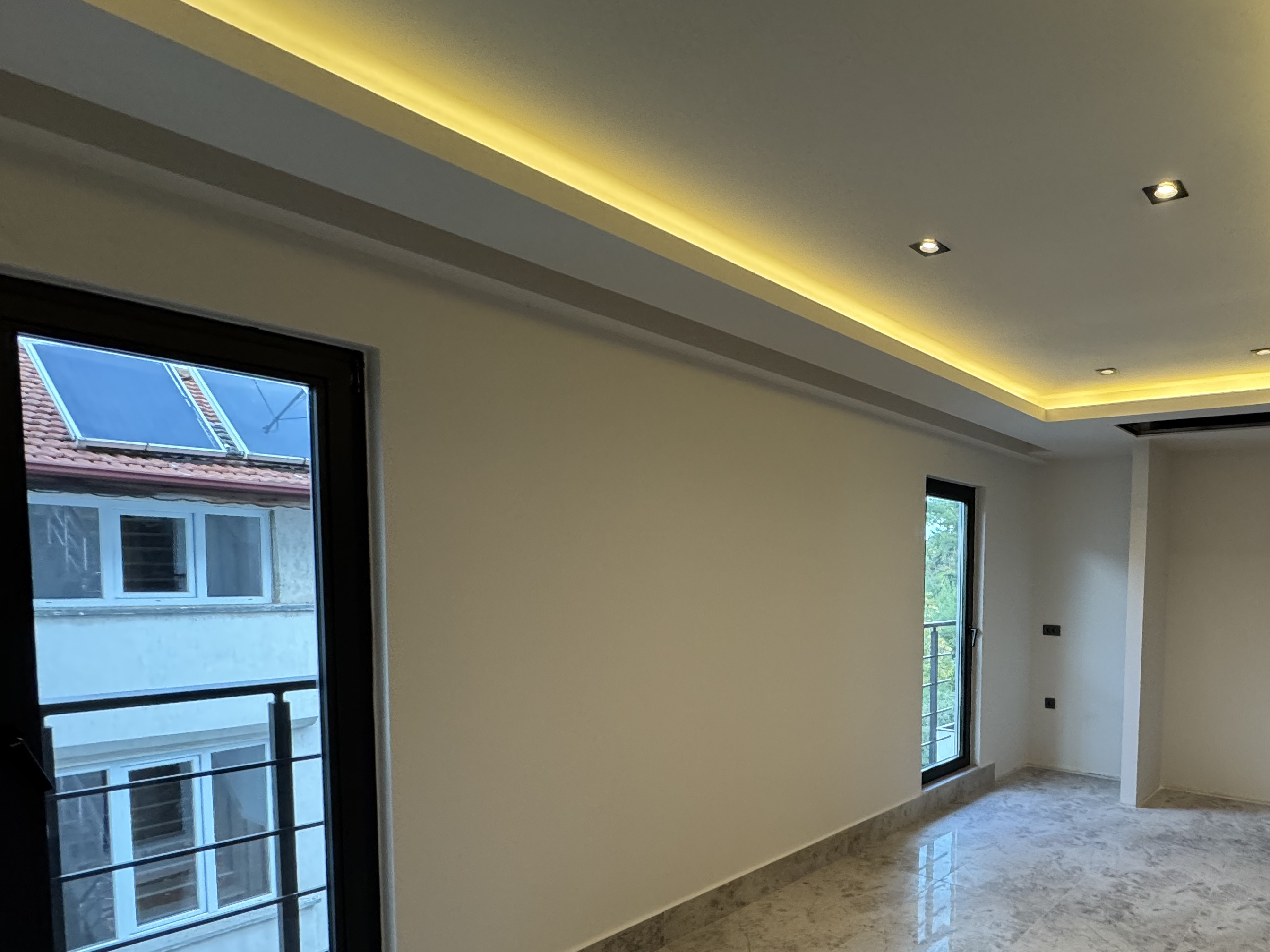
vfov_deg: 62.2
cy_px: 619
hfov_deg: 73.6
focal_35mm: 21
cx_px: 949
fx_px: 770
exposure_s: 1/100
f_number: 2.2
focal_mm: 2.22
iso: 250
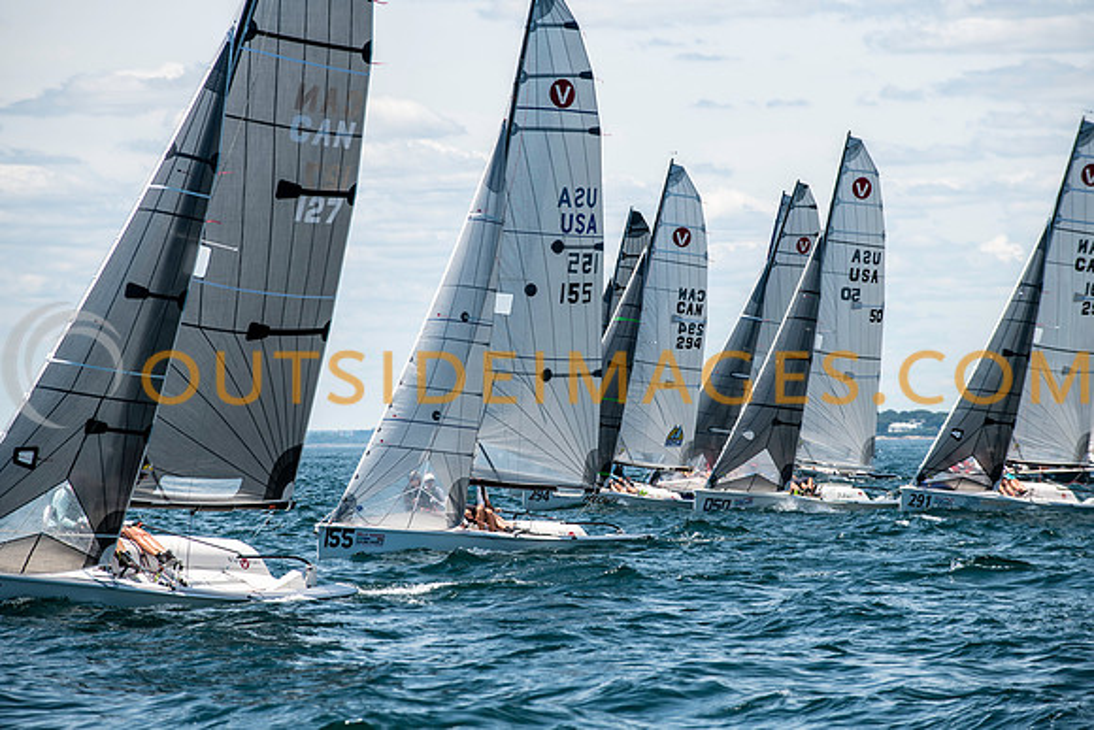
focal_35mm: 200
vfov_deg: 6.9
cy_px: 365
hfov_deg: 10.3
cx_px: 547
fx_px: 6079
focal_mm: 200
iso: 160
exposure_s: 1/500
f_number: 6.3
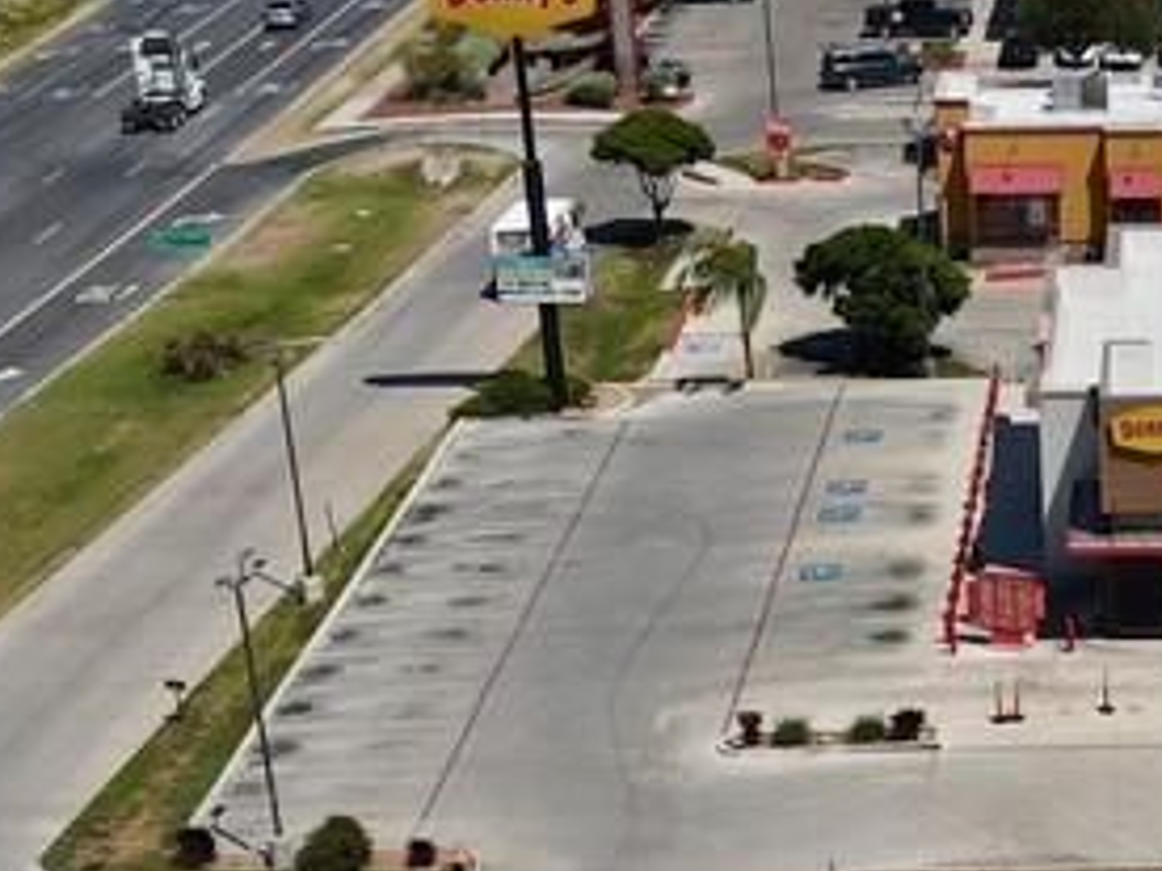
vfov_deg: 15.6
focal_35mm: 89
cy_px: 1187
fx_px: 2988
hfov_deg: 21.1
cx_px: 1221
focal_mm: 4.5
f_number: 2.8
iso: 100
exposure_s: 1/1500
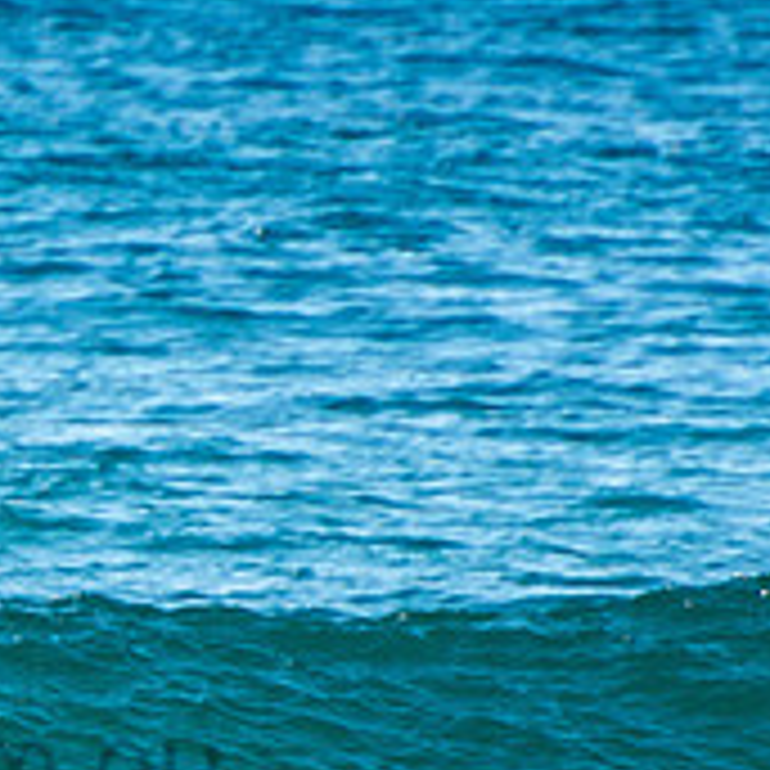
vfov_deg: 1.0
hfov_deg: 1.0
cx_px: -257
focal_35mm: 1728
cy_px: 723
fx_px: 43487
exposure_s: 1/1250
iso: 450
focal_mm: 400
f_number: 5.6
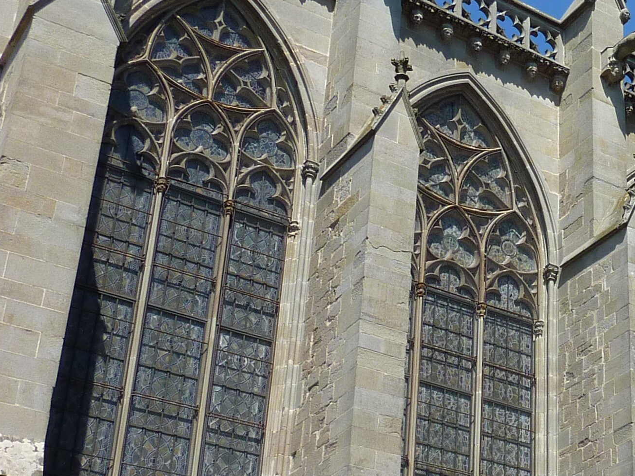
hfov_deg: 26.6
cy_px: 318
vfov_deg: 20.9
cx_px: 604
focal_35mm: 70
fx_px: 1284
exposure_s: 1/500
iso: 80
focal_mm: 4.1
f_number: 4.5
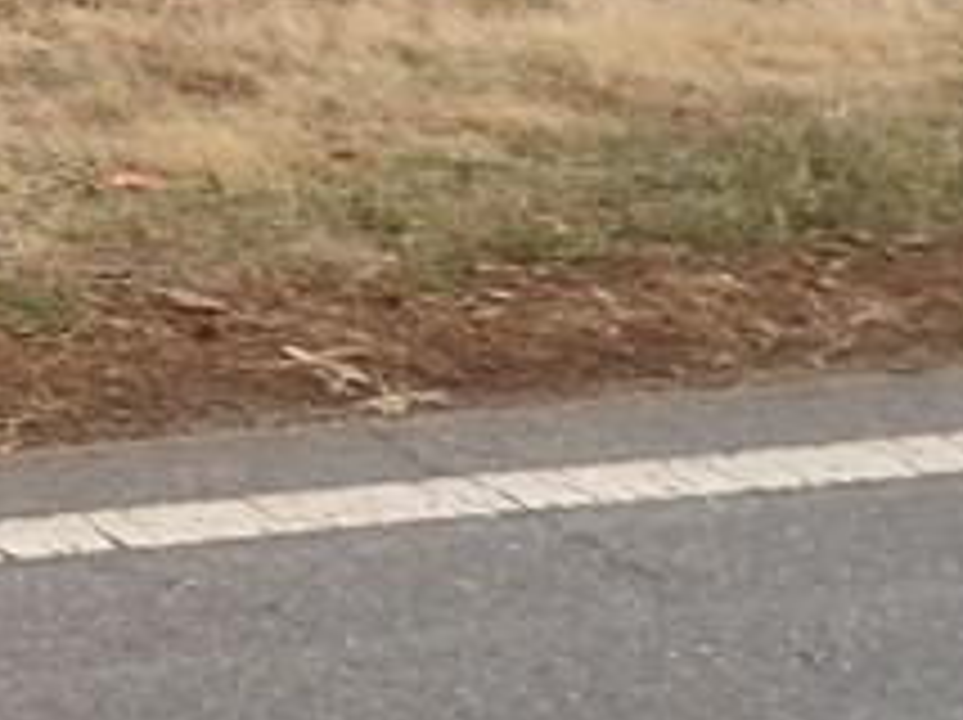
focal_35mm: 115
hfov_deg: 13.3
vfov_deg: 12.3
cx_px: -1274
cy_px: -351
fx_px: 3196
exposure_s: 1/530
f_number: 3.2
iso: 100
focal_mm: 4.3
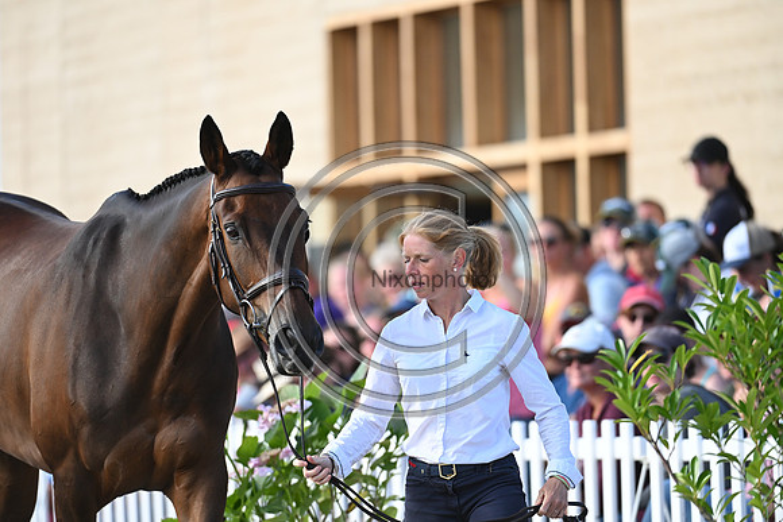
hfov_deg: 6.1
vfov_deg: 4.0
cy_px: 261
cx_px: 392
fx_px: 7396
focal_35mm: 340
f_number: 5
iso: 1000
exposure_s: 1/1600
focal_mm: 340
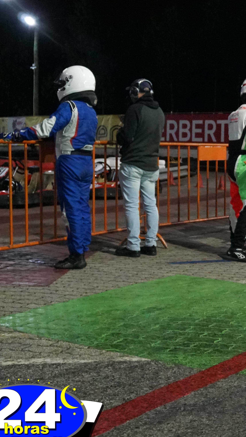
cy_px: 212
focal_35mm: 65
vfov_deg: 32.3
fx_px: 754
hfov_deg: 17.0
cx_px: 355
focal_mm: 21
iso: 6400
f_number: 4
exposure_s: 1/100
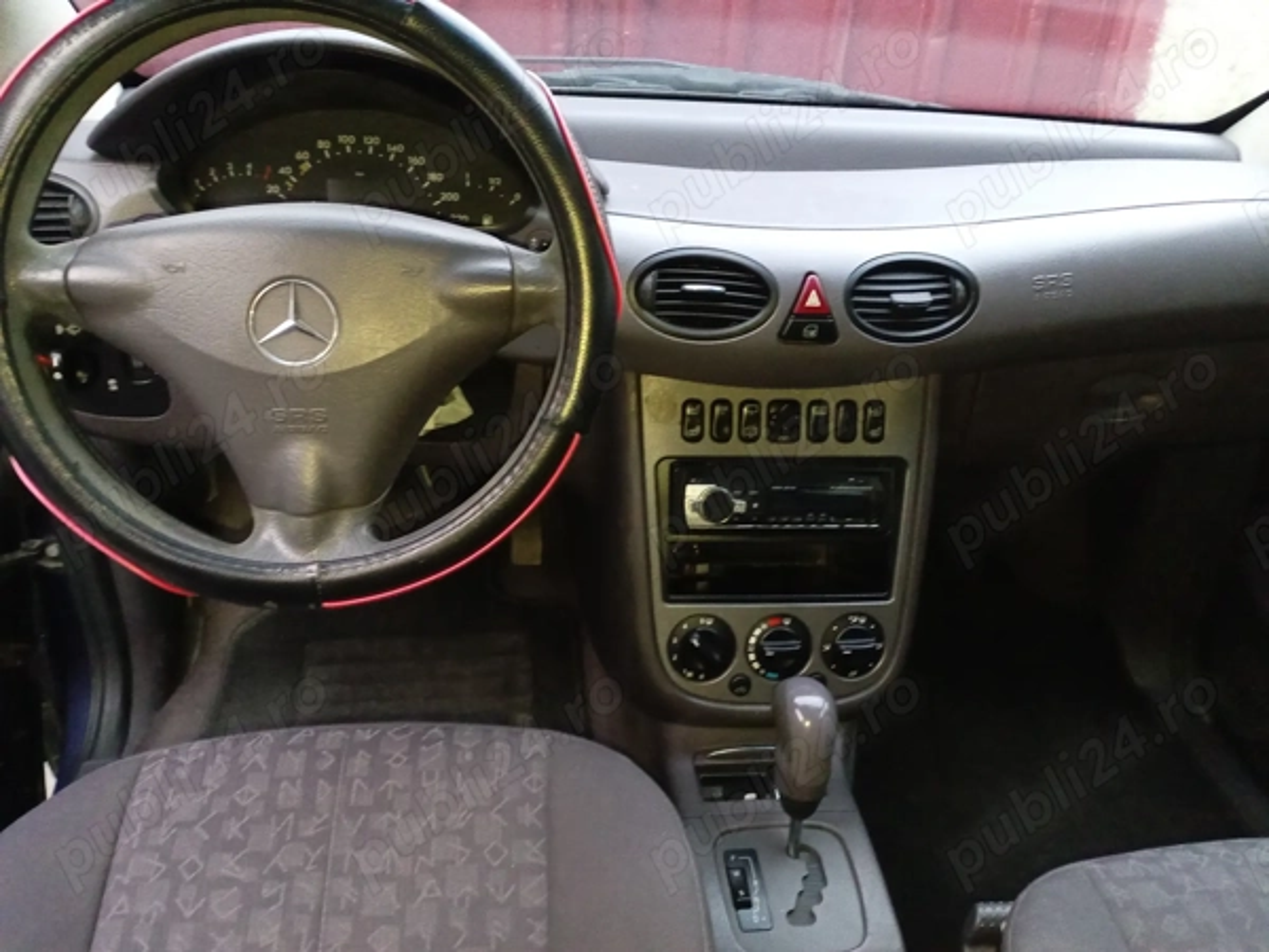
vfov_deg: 51.4
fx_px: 990
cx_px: 634
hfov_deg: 65.3
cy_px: 476
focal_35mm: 27
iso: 3240
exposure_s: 1/16.7
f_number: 1.8
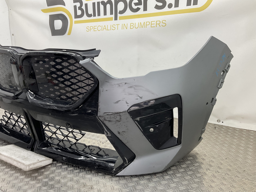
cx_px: 128
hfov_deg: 61.7
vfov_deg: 48.2
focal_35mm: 29
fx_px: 214
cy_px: 96
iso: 32
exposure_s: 1/120
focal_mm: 3
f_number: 1.8
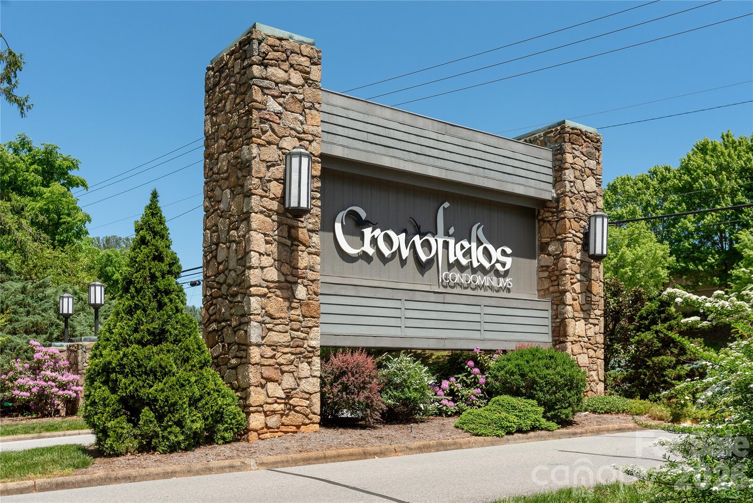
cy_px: 252
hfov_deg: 61.9
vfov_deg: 43.7
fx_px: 628
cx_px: 376
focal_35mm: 30
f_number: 7.1
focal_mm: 30
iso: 320
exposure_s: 1/1600
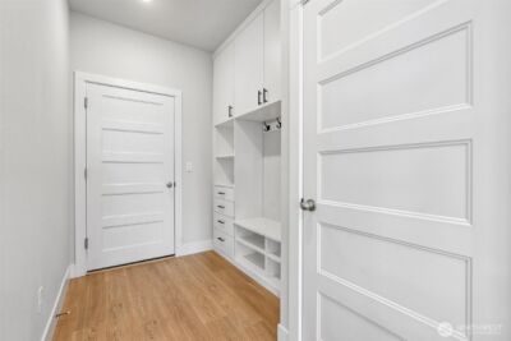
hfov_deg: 96.7
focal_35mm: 16
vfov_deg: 73.8
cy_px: 170
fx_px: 227
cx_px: 256
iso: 400
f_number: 8
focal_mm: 16
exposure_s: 1/15
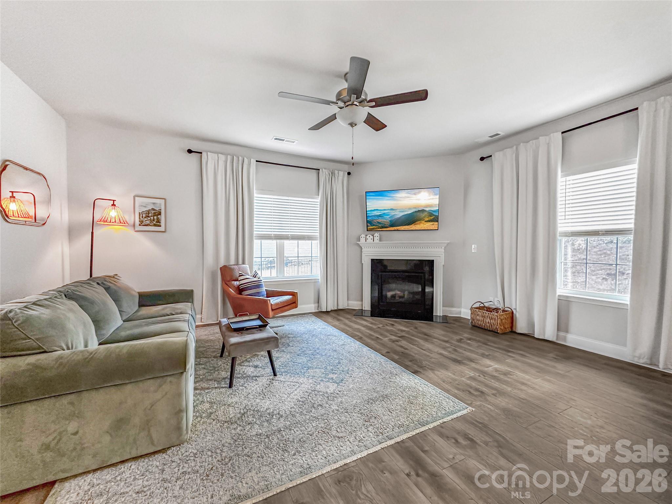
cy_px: 252
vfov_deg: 85.7
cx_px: 336
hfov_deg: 102.1
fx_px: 272
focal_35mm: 14
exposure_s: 1/60
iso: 320
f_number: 2.2
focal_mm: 2.22
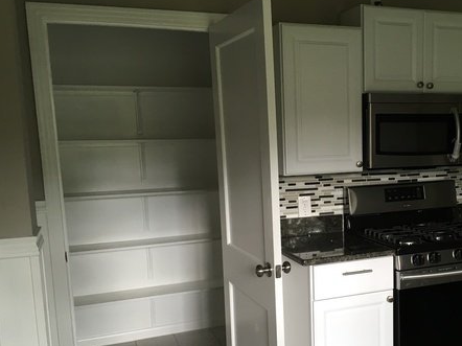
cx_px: 332
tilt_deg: -7.6
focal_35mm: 42
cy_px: 218
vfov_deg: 34.1
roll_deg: +2.3
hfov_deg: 43.7
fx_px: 560
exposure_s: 1/30
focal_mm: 4.15
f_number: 2.2
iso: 50
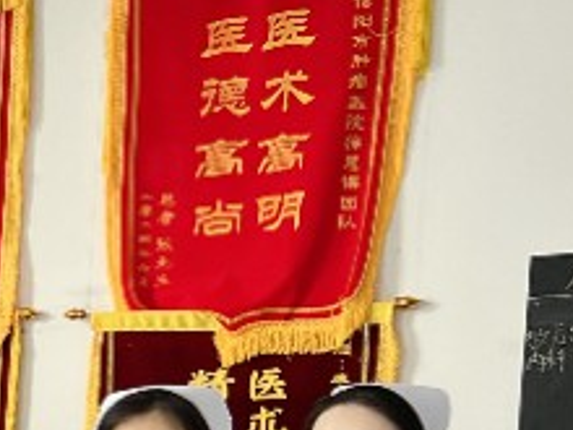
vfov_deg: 11.9
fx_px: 1953
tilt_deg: -7.1
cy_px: 675
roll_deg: +0.4
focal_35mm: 118
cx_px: -695
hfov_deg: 13.4
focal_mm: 5.7
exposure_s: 1/121
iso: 100
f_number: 1.5
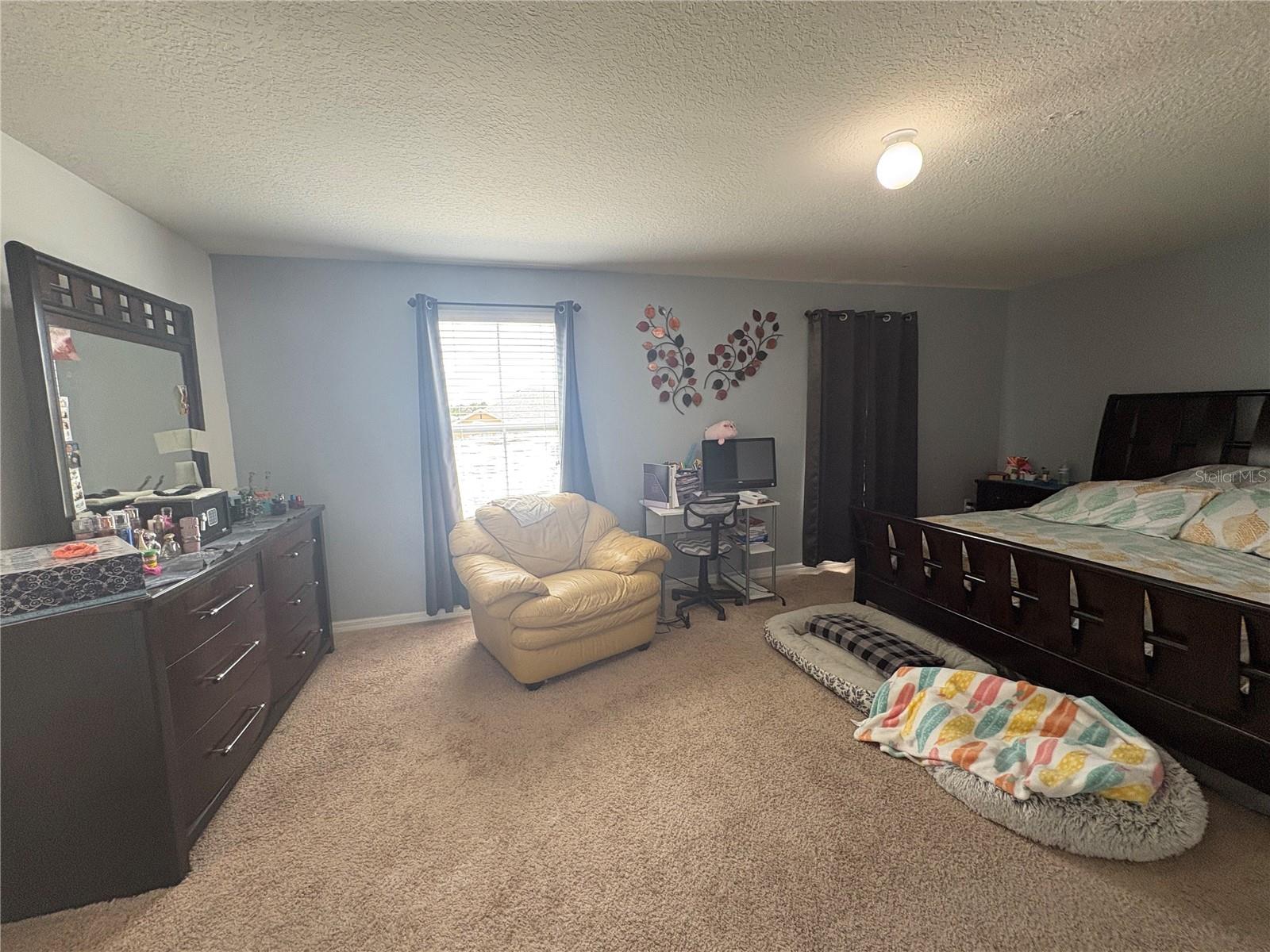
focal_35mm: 14
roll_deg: +2.1
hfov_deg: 102.1
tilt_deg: -7.2
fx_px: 514
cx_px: 635
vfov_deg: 85.7
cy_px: 476
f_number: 2.2
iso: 160
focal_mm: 2.22
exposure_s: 1/120
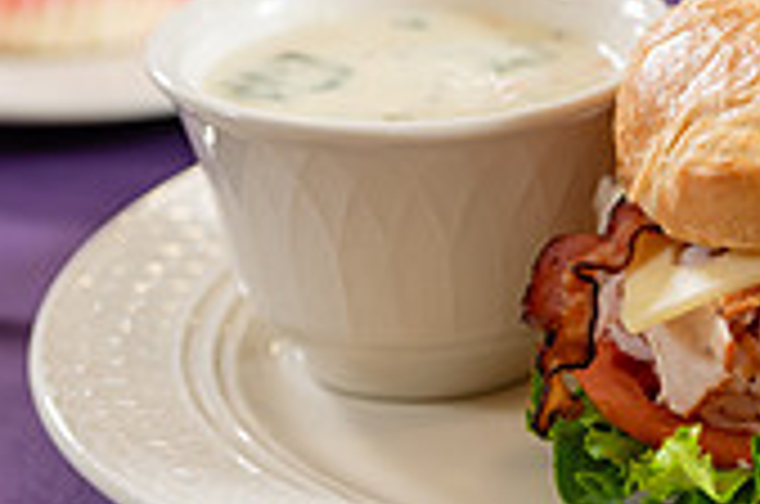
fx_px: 7396
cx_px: 535
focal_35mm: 351
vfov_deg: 3.9
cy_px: 79
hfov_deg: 5.9
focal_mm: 102
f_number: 3.2
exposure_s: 1/160
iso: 250
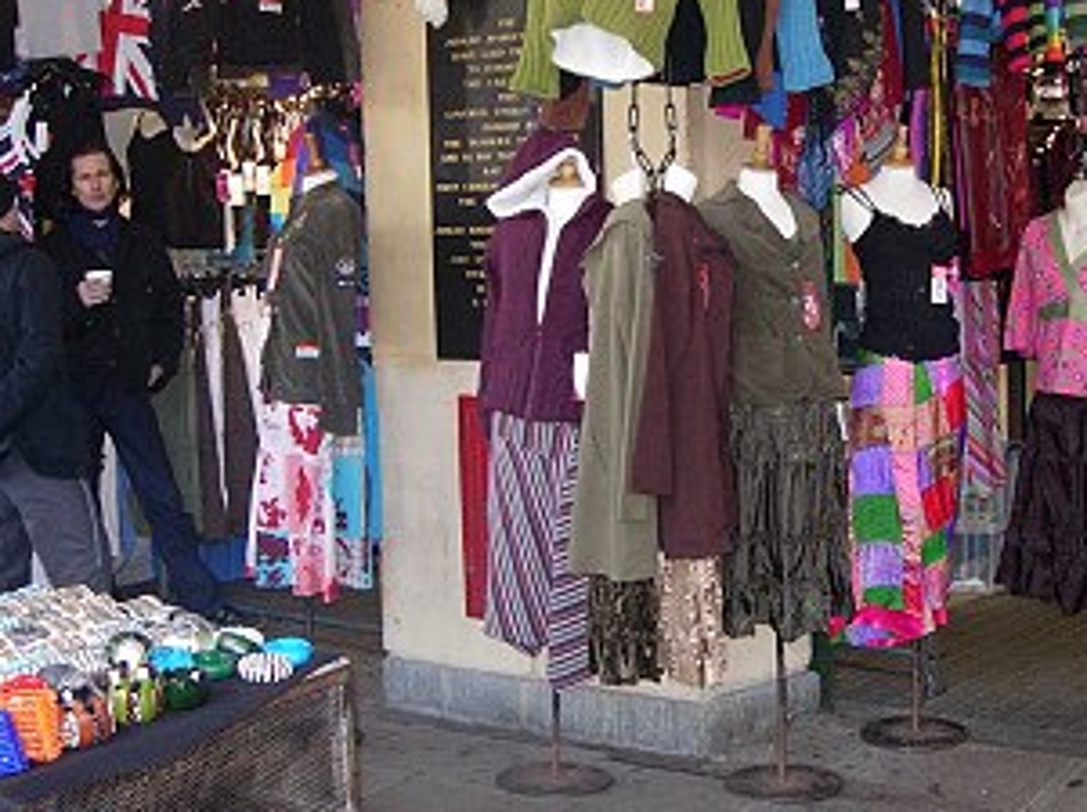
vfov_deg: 24.7
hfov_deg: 32.5
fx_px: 1850
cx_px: 728
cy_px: 346
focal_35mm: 59
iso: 200
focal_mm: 7.8
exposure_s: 1/80.6
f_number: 2.8
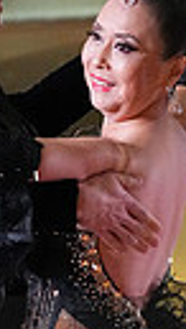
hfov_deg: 2.0
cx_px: 65
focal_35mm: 611
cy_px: 383
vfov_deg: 3.5
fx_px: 5333
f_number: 5.6
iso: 10000
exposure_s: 1/400
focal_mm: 130
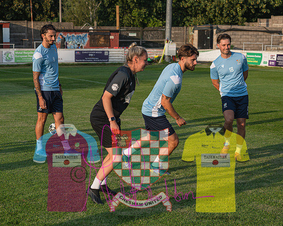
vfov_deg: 18.0
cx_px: 76
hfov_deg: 22.4
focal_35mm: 85
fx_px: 708
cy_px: 172
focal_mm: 45
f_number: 3.5
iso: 125
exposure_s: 1/800
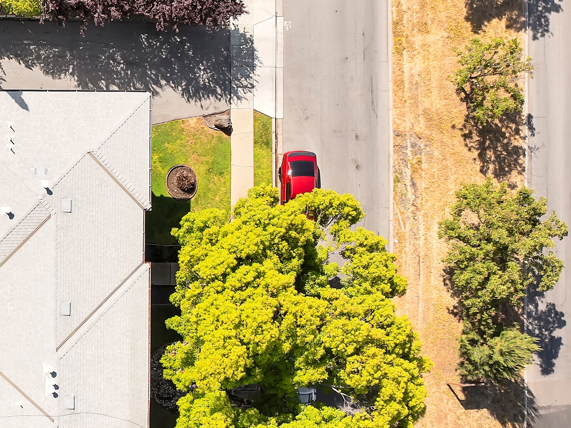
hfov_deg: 26.8
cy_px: 305
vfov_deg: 22.7
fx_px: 1055
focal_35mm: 64
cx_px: -116
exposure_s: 1/1250
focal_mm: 12.29
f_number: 2.8
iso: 110
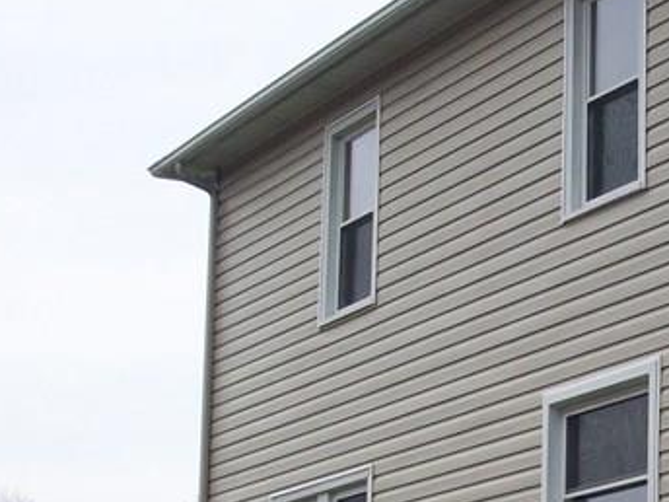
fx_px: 2126
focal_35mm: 110
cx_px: 659
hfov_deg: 17.5
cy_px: 601
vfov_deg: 13.1
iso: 80
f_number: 5.6
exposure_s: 1/298
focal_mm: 6.2
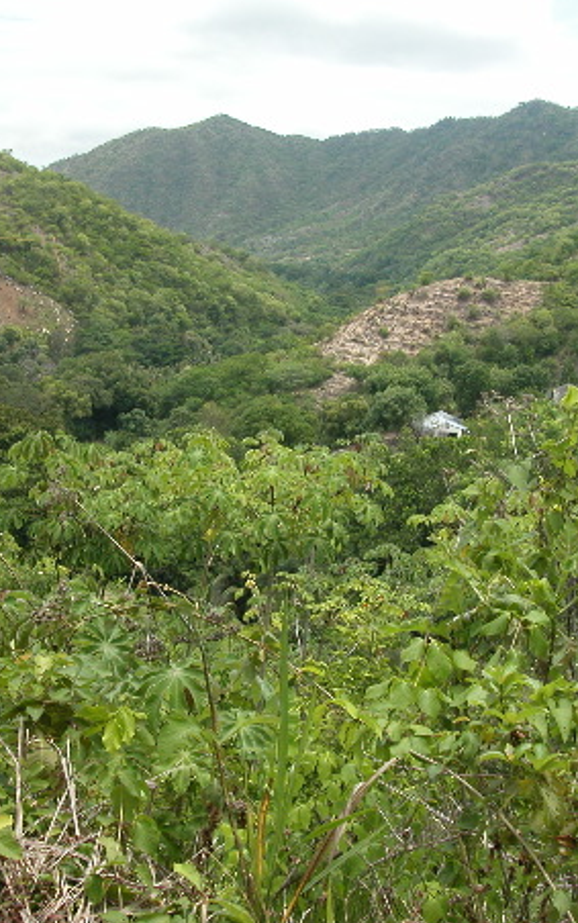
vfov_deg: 47.2
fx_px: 1057
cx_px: 229
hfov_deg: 30.5
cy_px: 459
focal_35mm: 42
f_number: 5.6
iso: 100
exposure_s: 1/378
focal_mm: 7.1
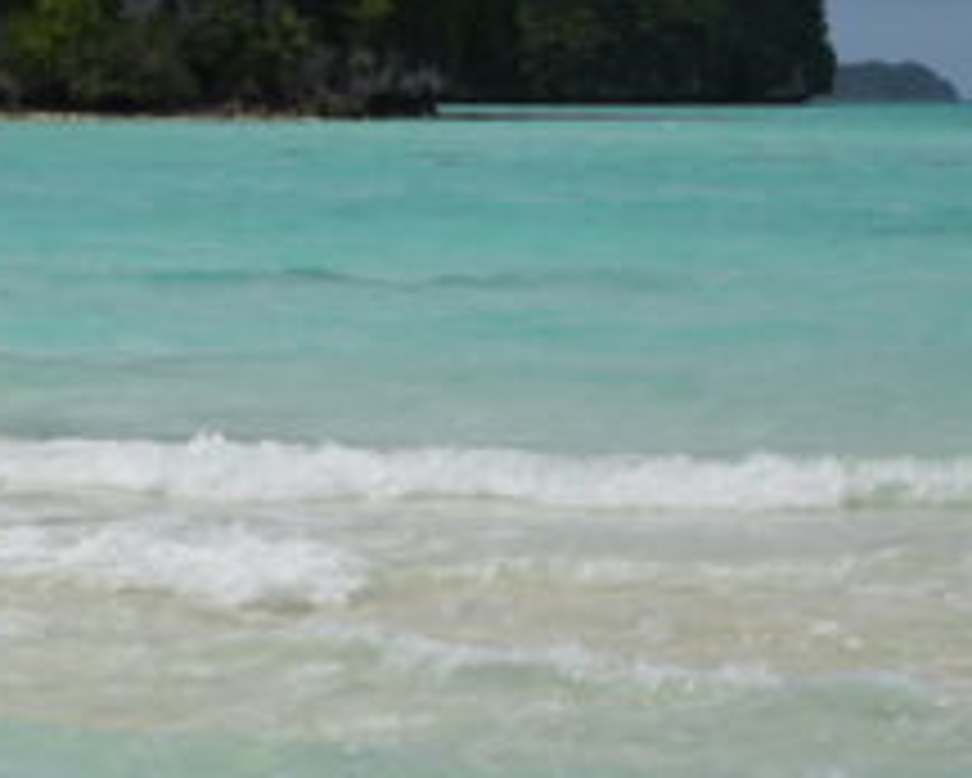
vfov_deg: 7.8
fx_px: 5638
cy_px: -351
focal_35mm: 196
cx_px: -349
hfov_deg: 9.6
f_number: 2.8
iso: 100
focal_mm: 41.4
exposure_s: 1/8000
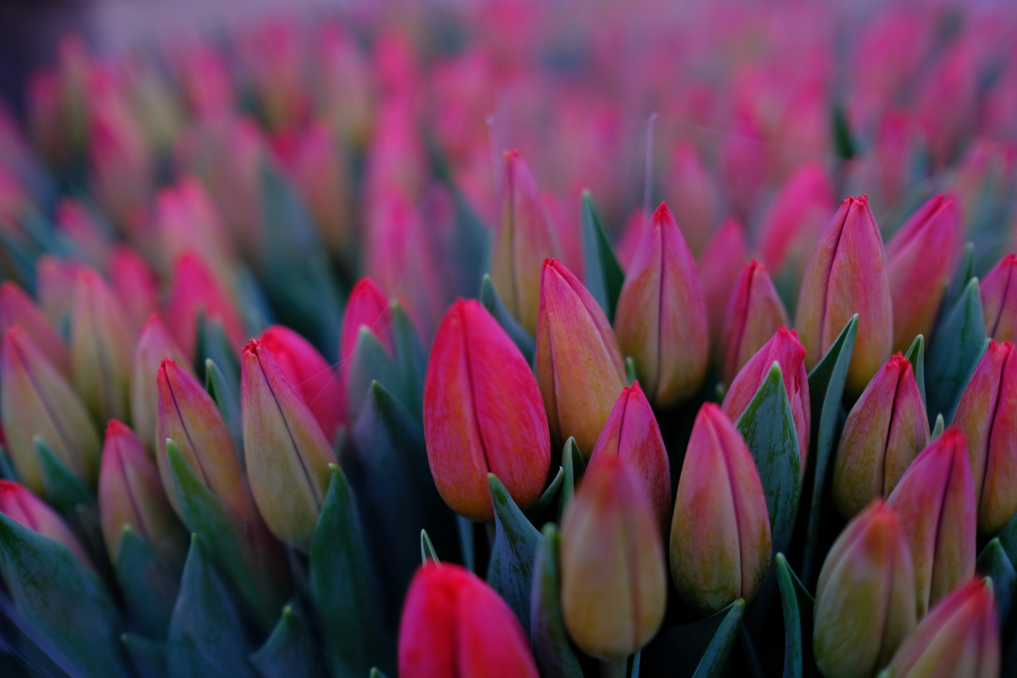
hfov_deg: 54.4
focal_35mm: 35
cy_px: 339
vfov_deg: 37.9
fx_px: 989
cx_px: 508
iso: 400
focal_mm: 23
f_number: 1.4
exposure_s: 1/180
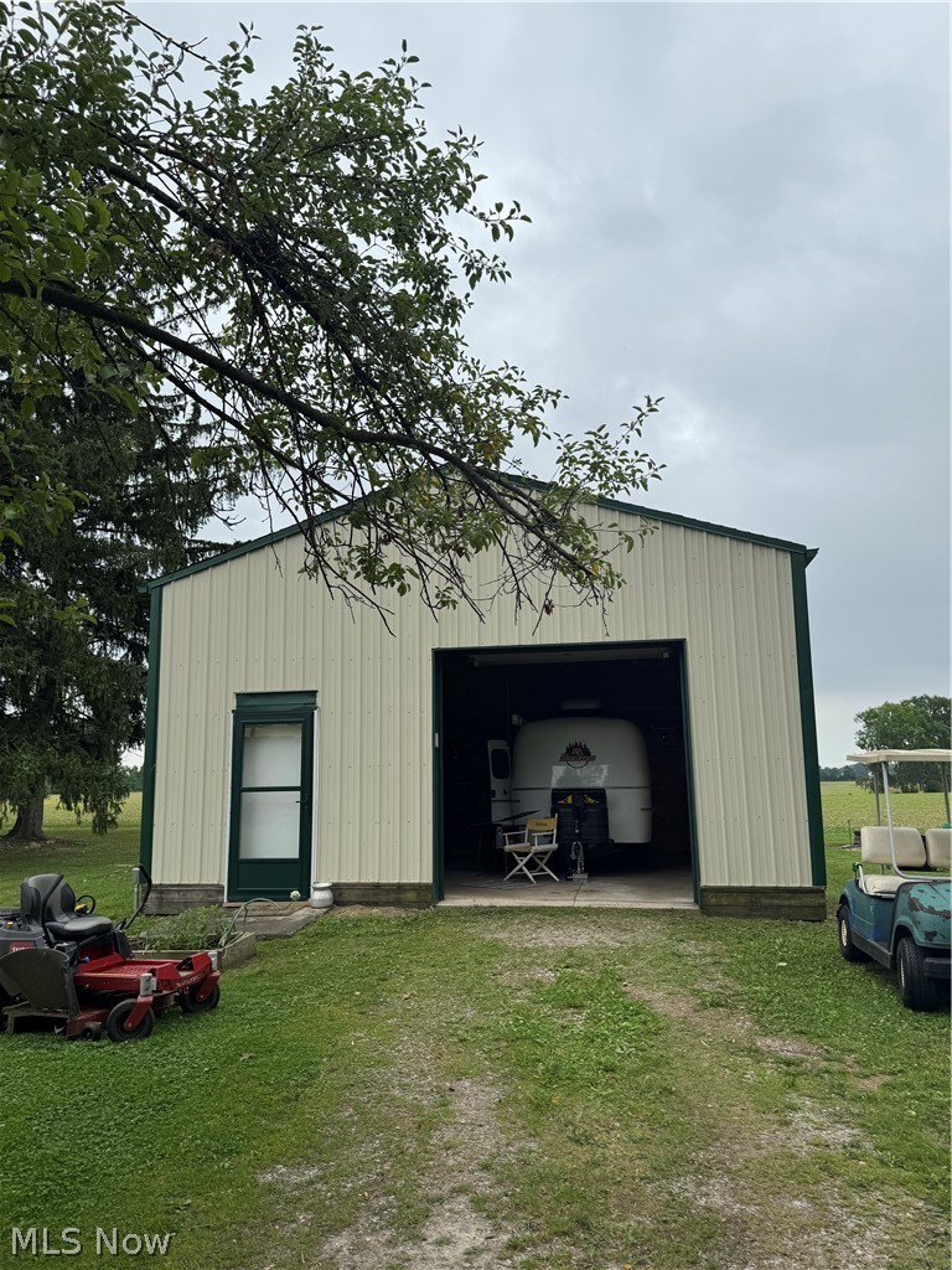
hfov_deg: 56.8
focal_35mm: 24
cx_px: 476
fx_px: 880
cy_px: 635
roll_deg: +0.8
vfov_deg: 71.6
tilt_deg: +9.1
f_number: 1.78
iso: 80
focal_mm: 6.76
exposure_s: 1/2252
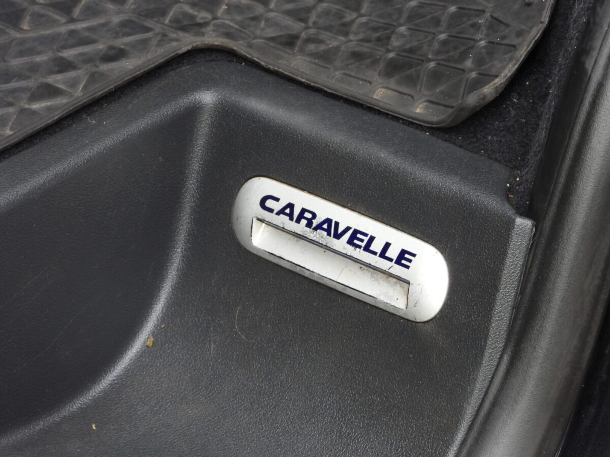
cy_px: 228
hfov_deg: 9.2
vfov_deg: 6.9
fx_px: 3789
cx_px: 305
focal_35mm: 215
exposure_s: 1/60
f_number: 4.5
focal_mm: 38.6
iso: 220
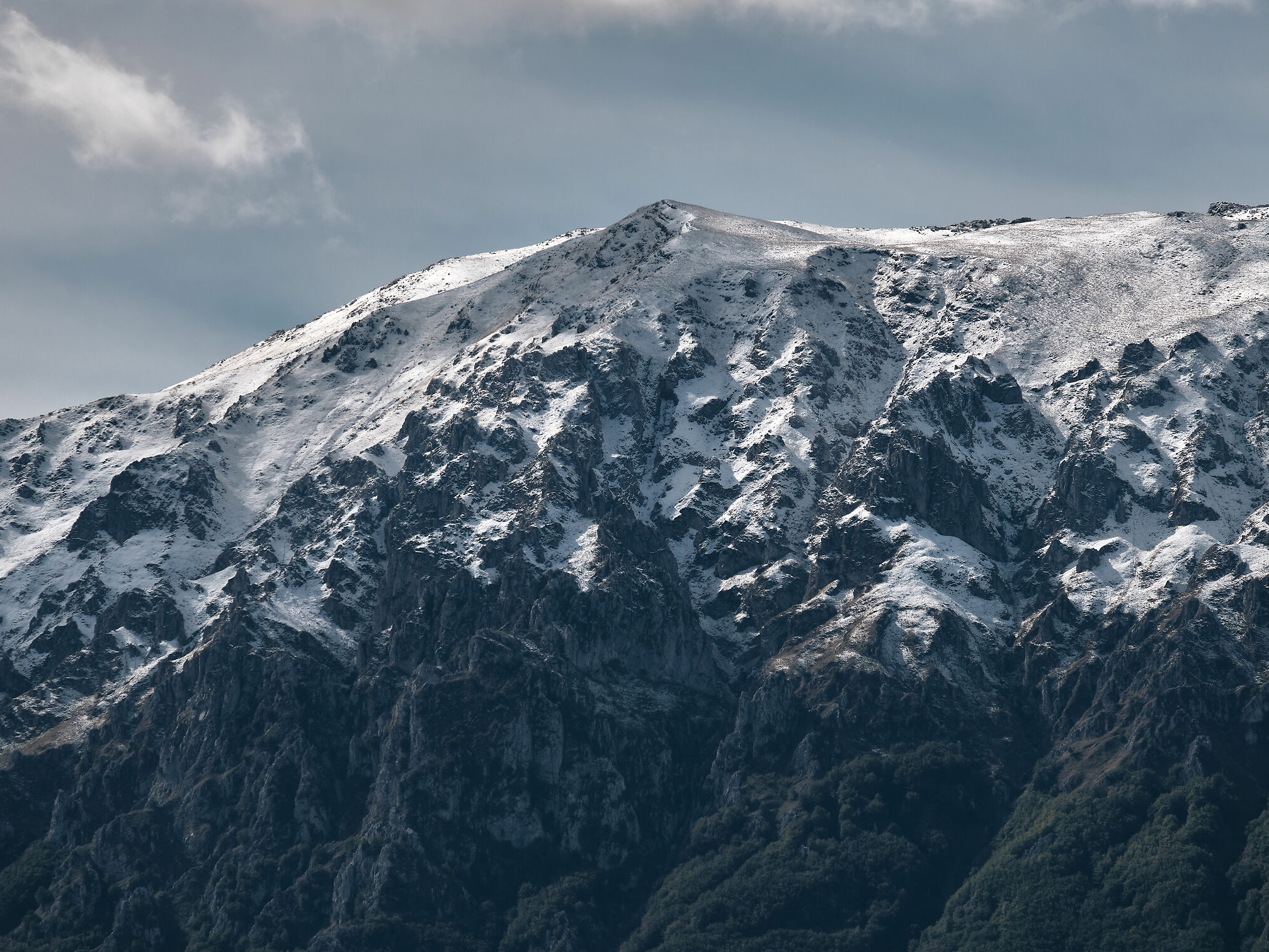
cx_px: 638
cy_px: 463
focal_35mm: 395
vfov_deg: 3.8
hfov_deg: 5.0
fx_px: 14483
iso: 250
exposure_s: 1/640
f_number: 9
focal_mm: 230
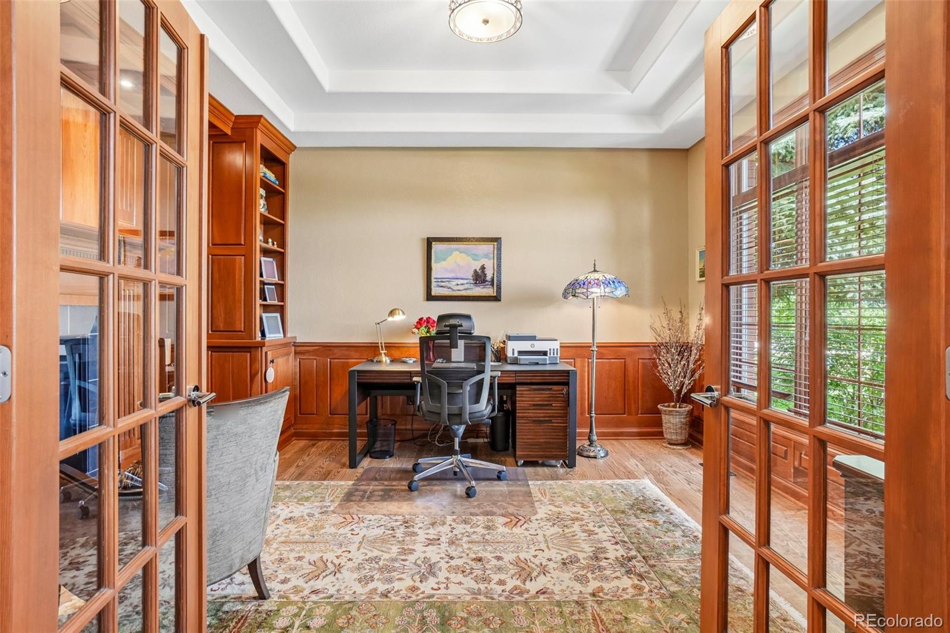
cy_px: 316
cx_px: 475
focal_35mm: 18
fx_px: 475
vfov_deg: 67.4
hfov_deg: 90.0
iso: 400
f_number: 8
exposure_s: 1/6
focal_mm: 12
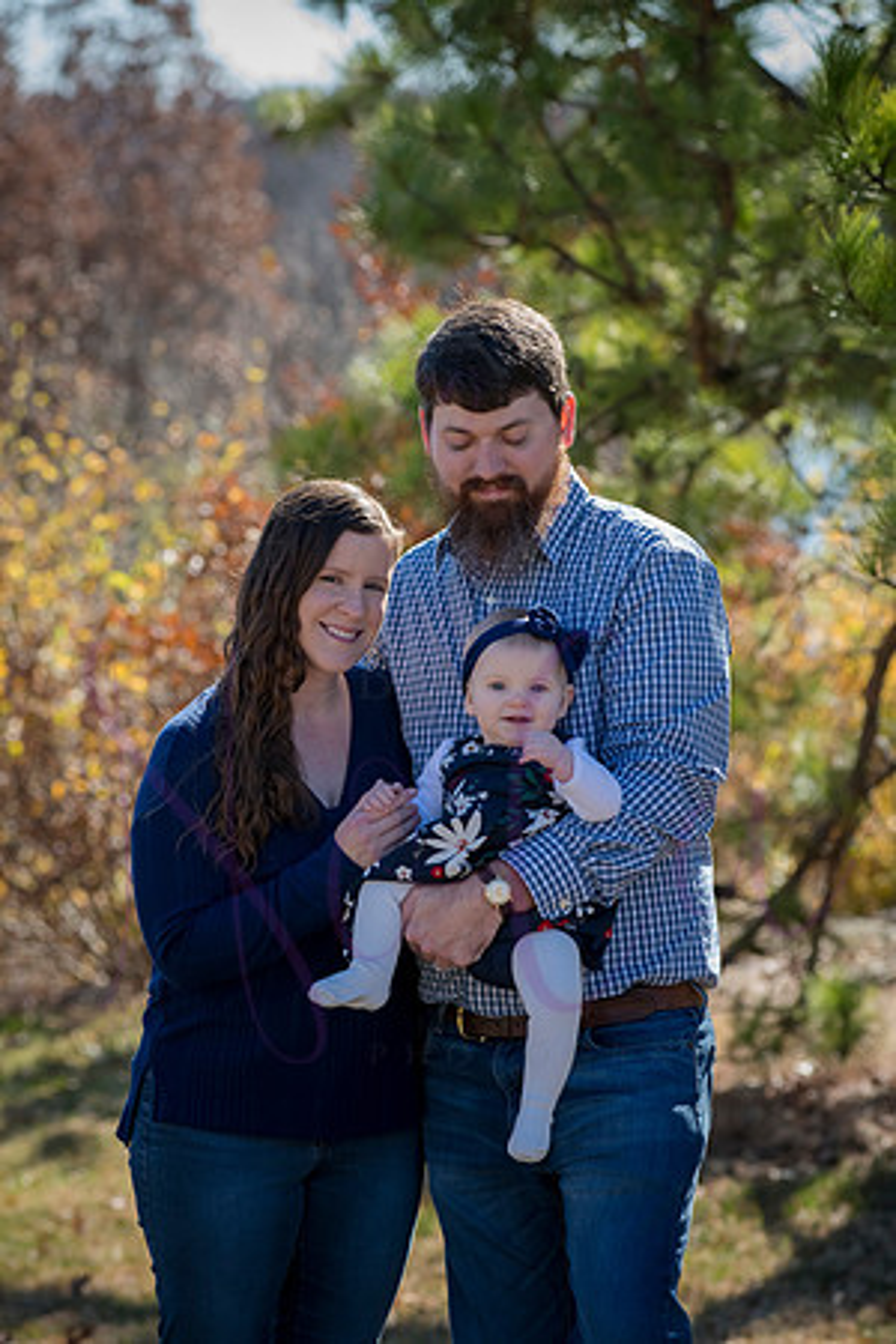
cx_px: 448
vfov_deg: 17.1
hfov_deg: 11.4
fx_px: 4480
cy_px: 672
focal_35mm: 120
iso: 400
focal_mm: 120
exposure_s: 1/640
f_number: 5
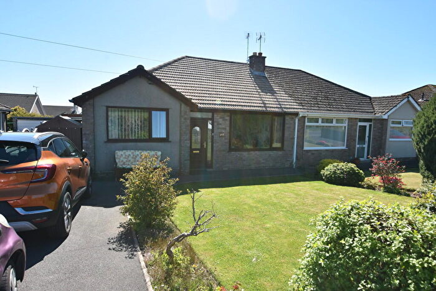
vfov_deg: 59.5
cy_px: 146
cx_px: 218
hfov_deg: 81.2
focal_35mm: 21
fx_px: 254
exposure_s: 1/500
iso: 320
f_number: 8
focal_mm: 14
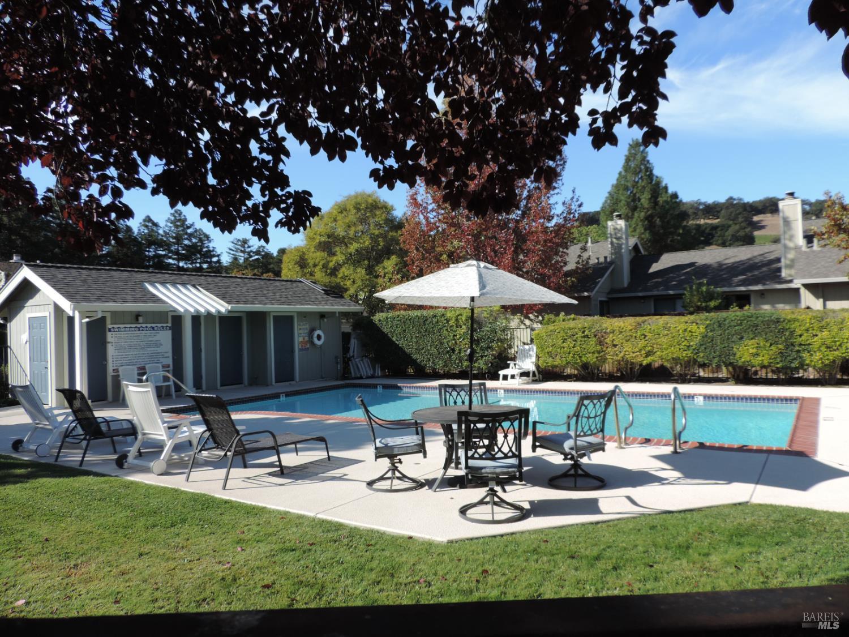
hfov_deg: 71.6
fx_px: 589
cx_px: 424
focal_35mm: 24
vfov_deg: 56.8
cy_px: 318
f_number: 3
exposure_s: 1/800
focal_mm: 4.3
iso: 80
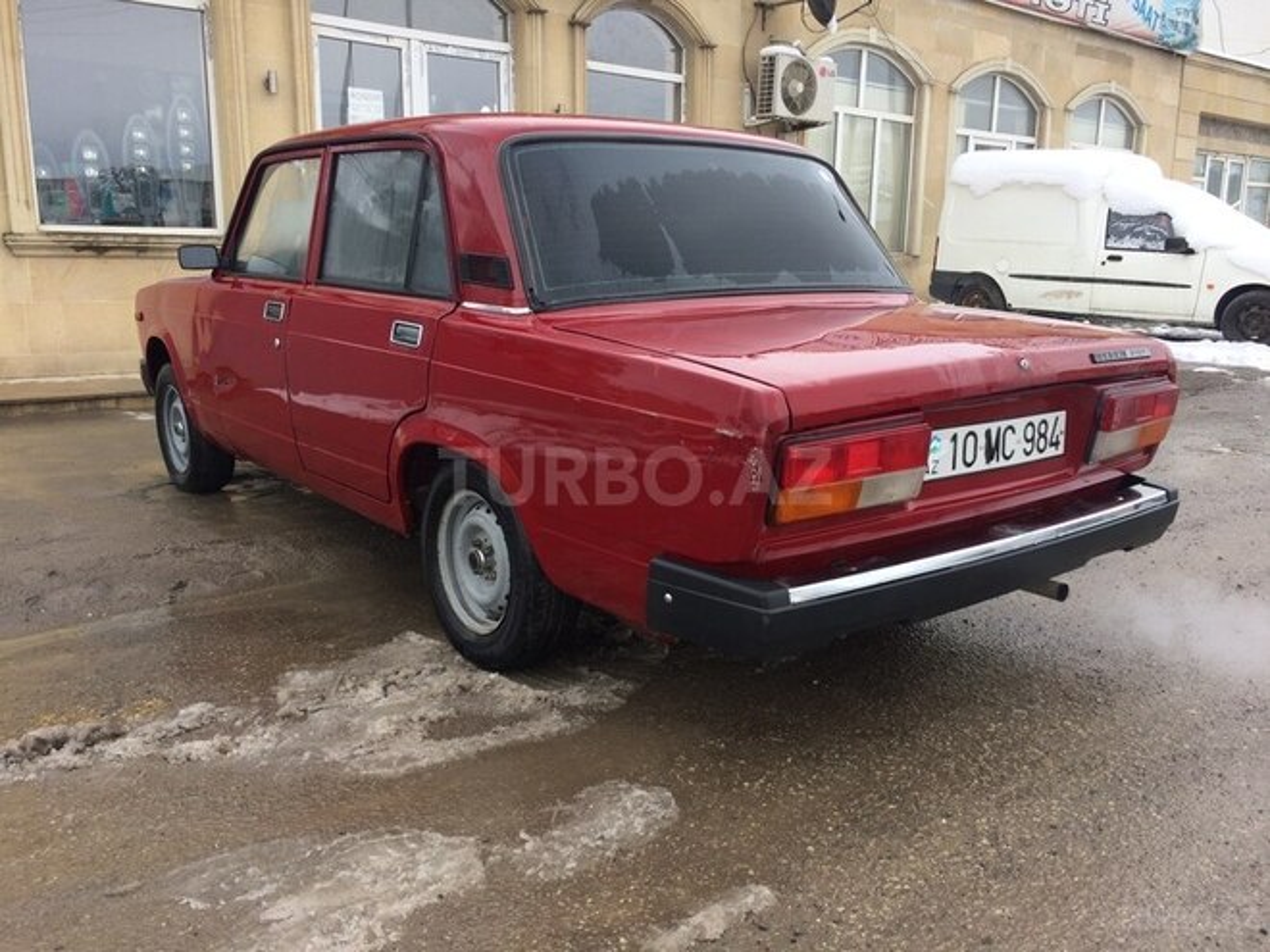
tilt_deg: -12.6
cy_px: 476
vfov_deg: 48.2
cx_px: 635
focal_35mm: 29
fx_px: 1064
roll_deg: +0.4
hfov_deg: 61.7
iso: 32
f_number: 2.2
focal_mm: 4.15
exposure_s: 1/746
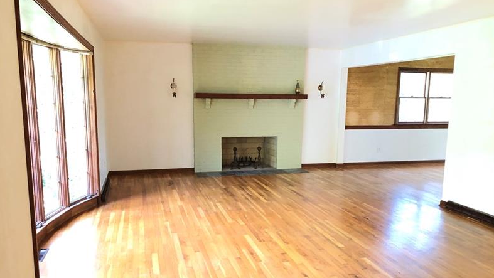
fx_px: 406
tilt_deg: -10.3
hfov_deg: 62.6
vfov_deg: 37.7
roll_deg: +0.0
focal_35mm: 31
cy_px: 166
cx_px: 247
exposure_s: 1/15
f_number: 1.8
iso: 100
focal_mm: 3.99
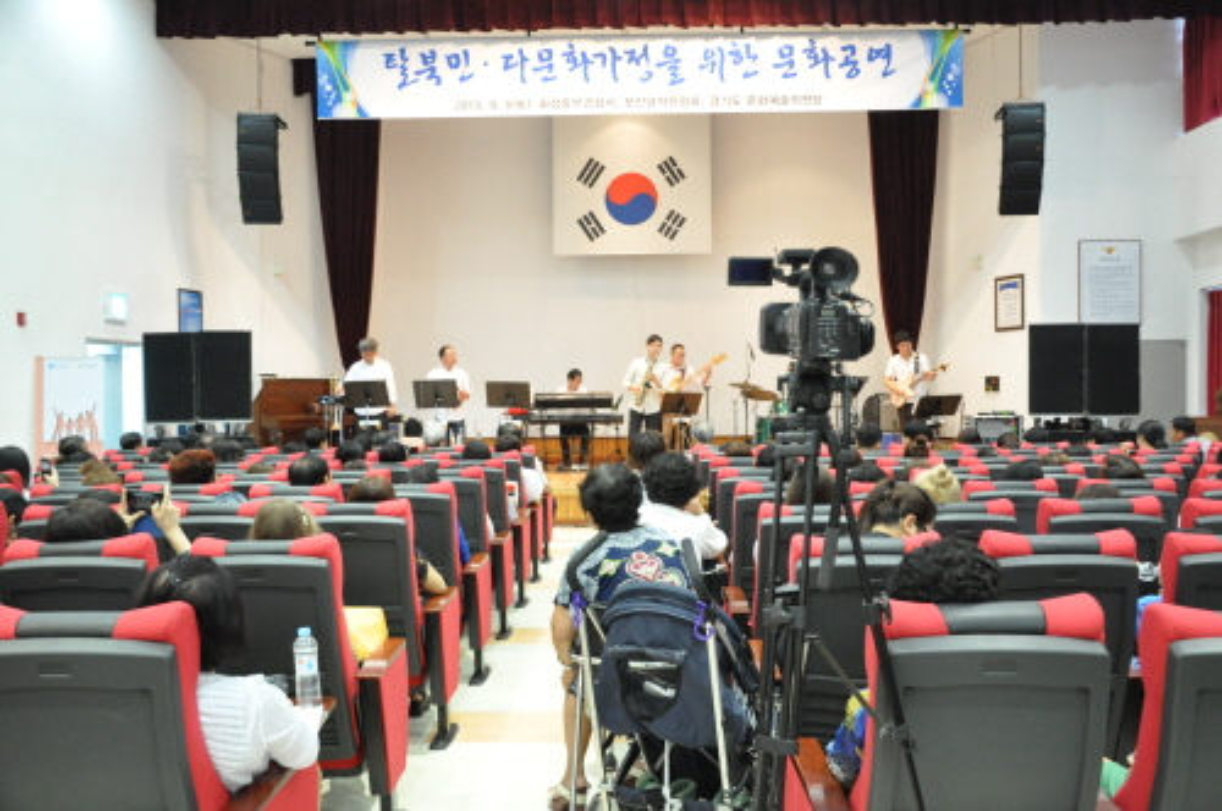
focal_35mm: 33
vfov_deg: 39.9
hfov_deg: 57.3
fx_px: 1119
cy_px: 406
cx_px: 611
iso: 2500
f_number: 3.8
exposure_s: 1/30
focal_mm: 22
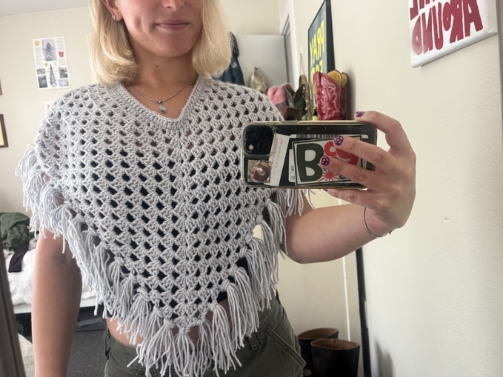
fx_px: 392
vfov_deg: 51.3
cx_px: 254
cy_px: 187
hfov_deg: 65.3
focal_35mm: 27
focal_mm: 5.1
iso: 125
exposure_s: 1/98
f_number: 1.6
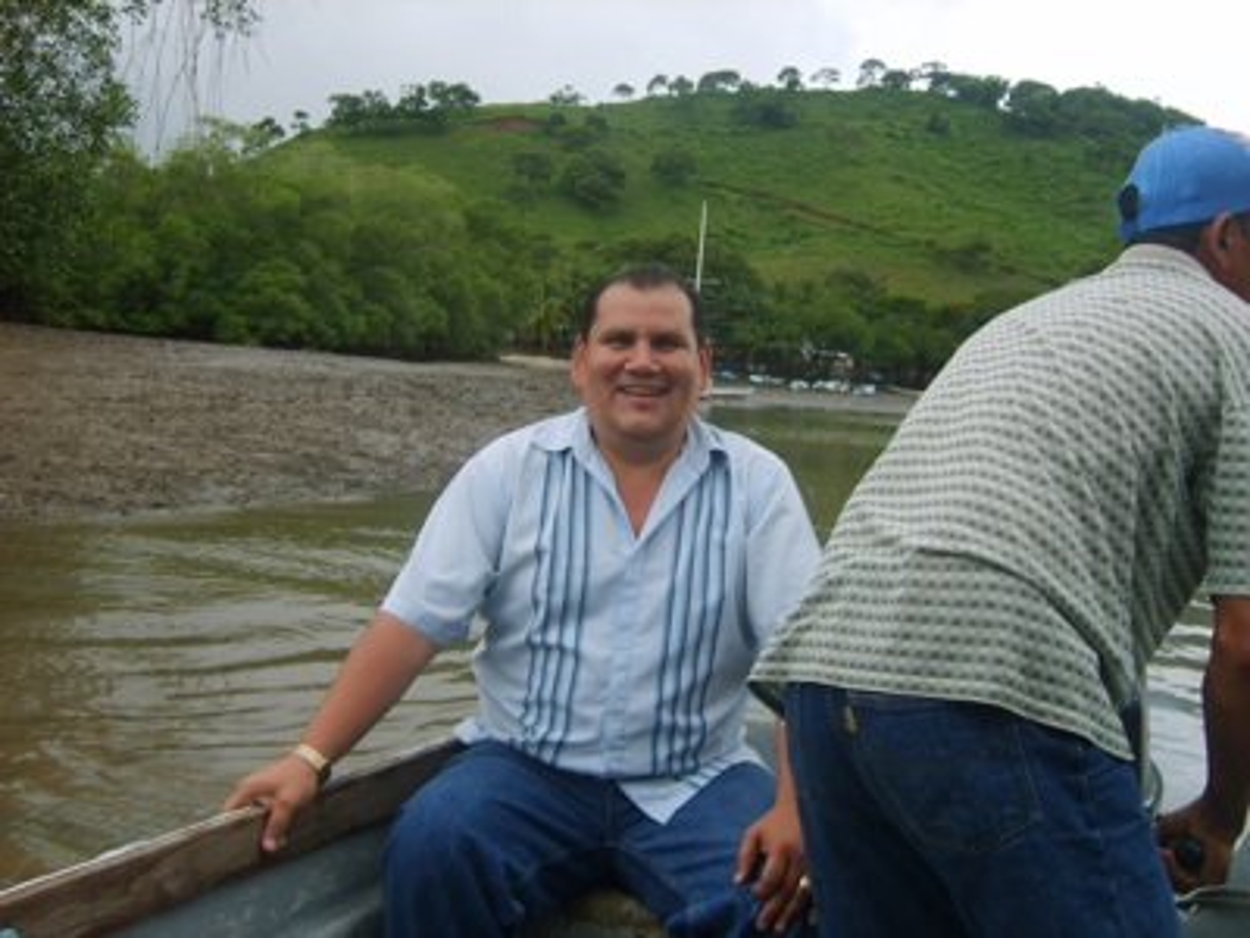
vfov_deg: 40.7
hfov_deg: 52.6
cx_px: 625
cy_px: 469
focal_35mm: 35
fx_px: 1264
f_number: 2.8
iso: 50
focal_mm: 5.8
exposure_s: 1/350
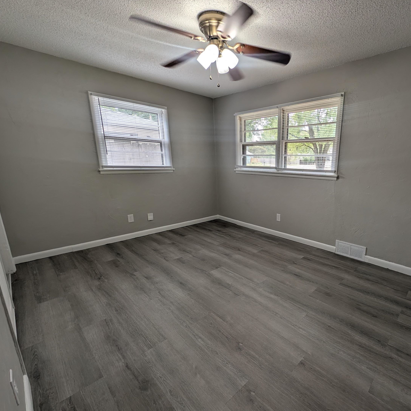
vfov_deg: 91.1
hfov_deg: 88.2
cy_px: 210
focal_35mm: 15
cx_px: 271
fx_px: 201
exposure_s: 1/120
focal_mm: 2.23
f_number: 1.95
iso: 50
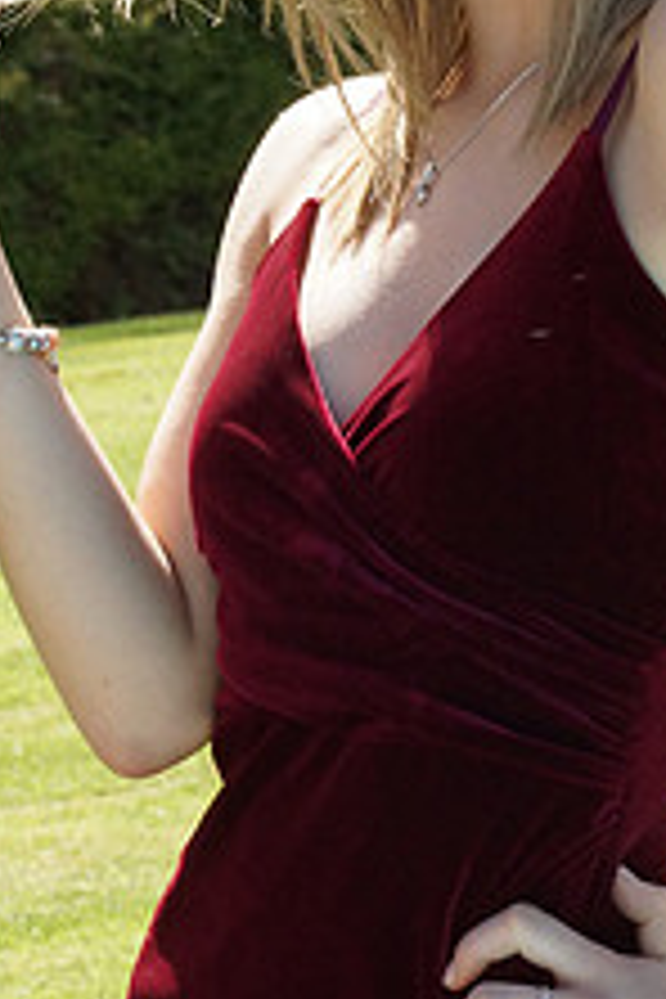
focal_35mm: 412
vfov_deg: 5.0
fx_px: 11441
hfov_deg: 3.3
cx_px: 416
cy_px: 504
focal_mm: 105
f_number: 14
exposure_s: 1/320
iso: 800
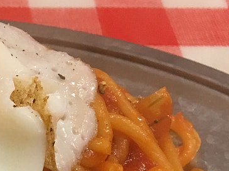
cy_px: 270
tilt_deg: -48.3
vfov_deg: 11.1
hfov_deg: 14.1
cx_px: -147
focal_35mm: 128
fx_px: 846
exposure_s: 1/30
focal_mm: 4.15
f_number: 2.2
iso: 100
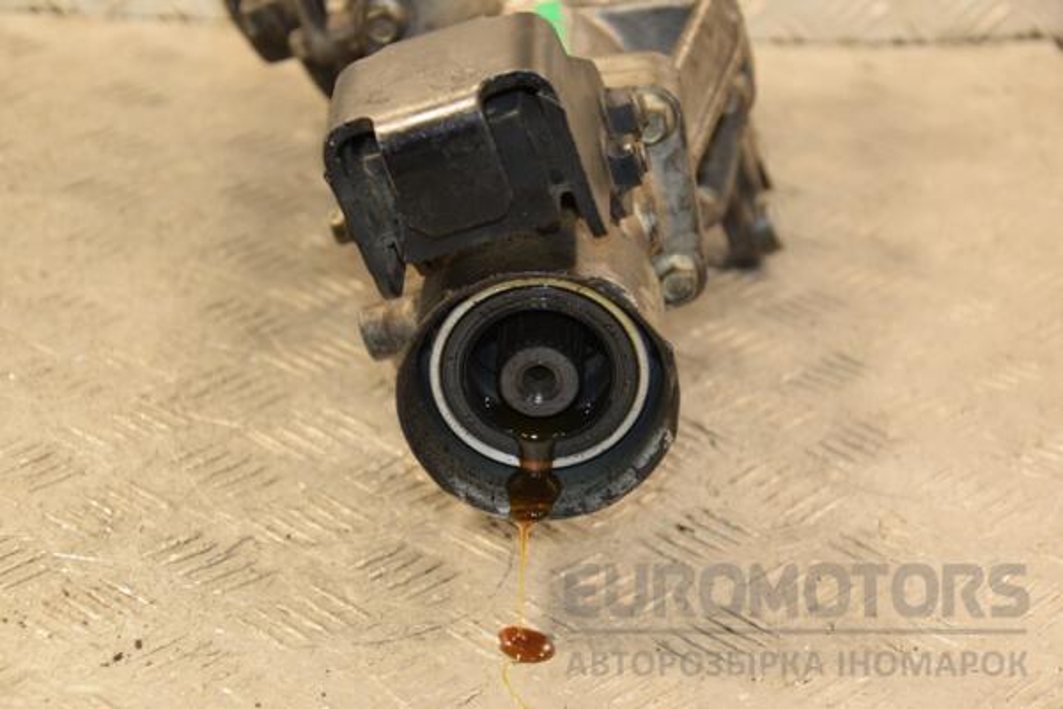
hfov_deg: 23.4
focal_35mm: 87
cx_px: 532
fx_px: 2569
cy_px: 354
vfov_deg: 15.7
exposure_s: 1/100
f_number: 5
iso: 800
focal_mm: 58
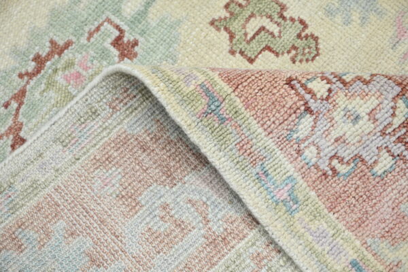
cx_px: 204
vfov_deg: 23.8
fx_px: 646
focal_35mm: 57
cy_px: 136
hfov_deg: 35.1
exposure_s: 1/30
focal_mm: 57
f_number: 4.5
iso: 125
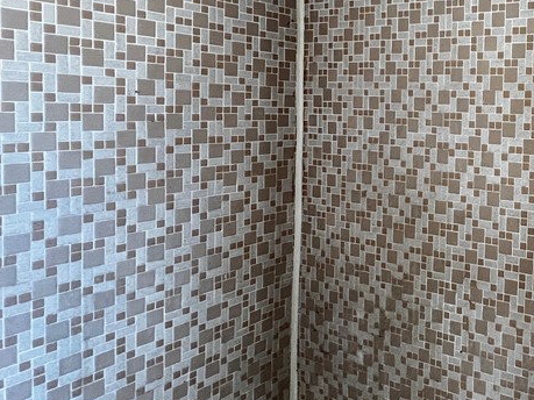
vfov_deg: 47.4
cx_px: 535
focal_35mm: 29
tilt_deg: -4.4
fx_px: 447
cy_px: 134
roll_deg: -1.8
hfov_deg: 50.0
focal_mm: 1.57
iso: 250
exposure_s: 1/80
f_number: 1.8
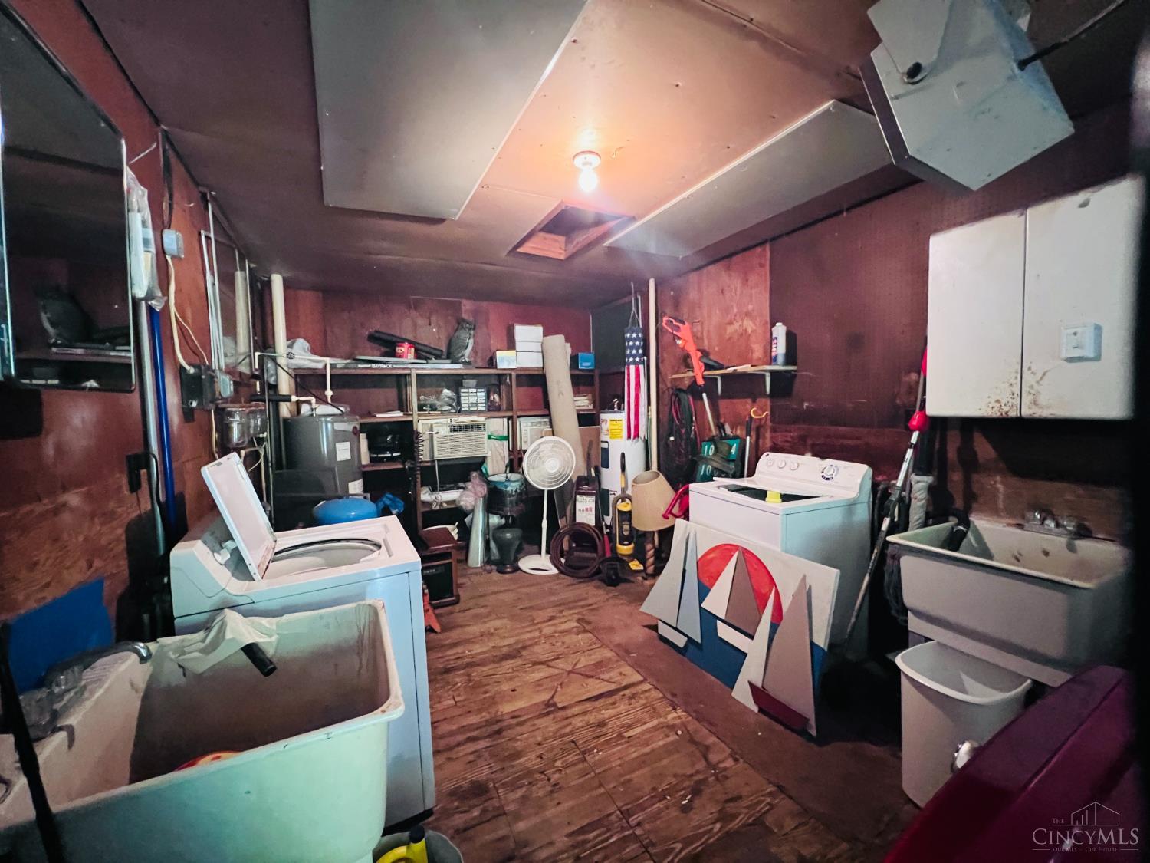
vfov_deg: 89.9
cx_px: 575
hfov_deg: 106.2
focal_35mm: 13
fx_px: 432
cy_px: 432
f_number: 1.8
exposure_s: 1/30
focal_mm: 1.57
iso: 1000
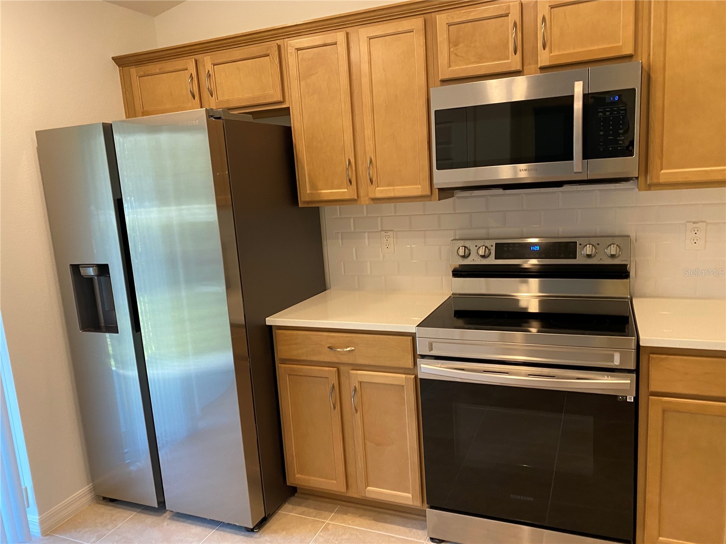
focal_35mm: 26
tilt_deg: -15.6
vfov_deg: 53.1
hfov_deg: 67.3
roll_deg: +2.7
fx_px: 545
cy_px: 272
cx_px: 363
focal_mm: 4.25
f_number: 1.8
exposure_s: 1/60
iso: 125
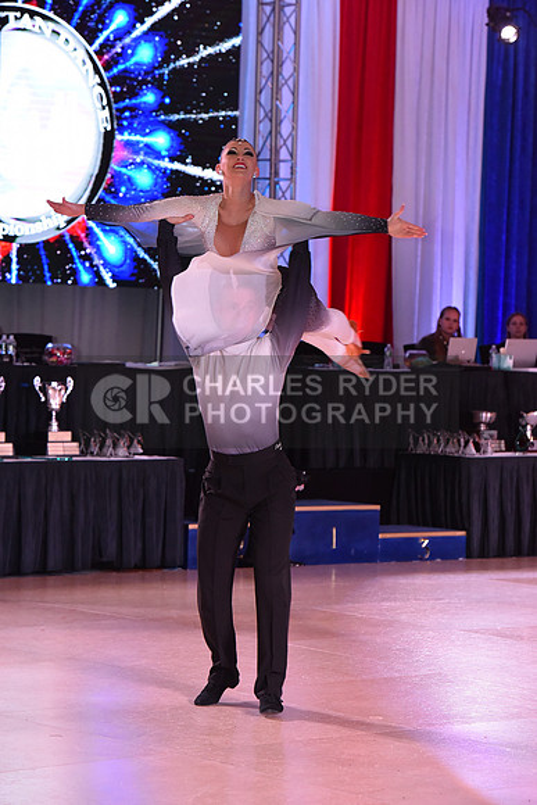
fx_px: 2795
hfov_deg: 11.0
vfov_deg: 16.4
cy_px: 402
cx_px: 268
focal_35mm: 125
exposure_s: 1/320
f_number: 5
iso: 2500
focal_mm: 125
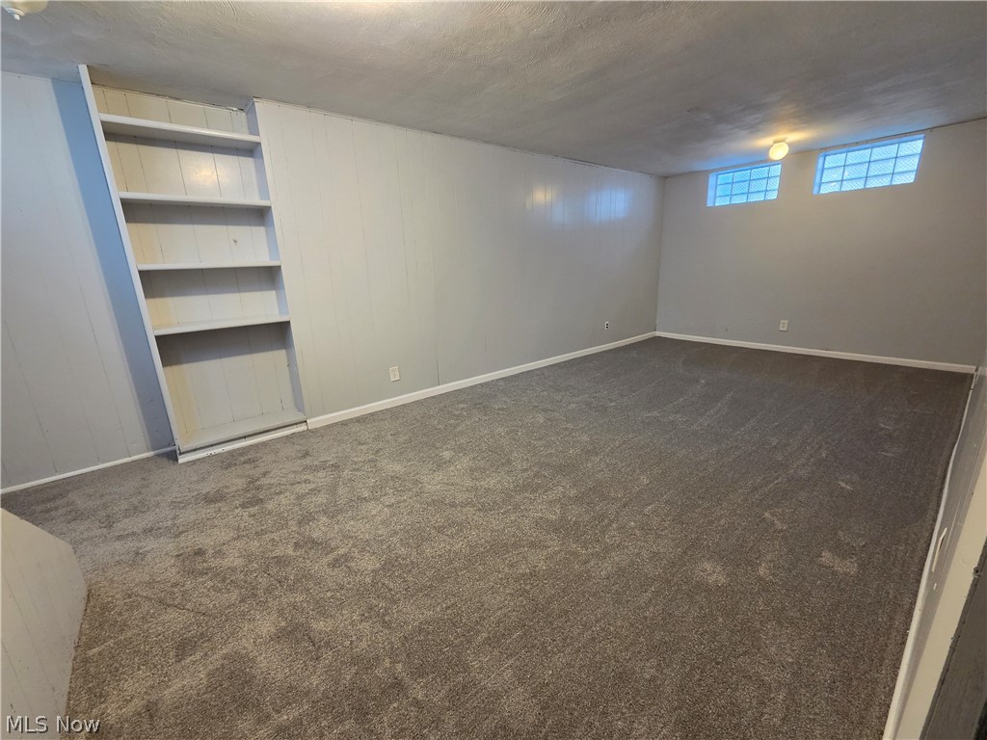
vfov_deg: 89.9
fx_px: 371
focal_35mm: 13
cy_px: 370
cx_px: 494
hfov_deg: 106.2
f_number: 2.2
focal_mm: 2.2
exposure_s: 1/60
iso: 320
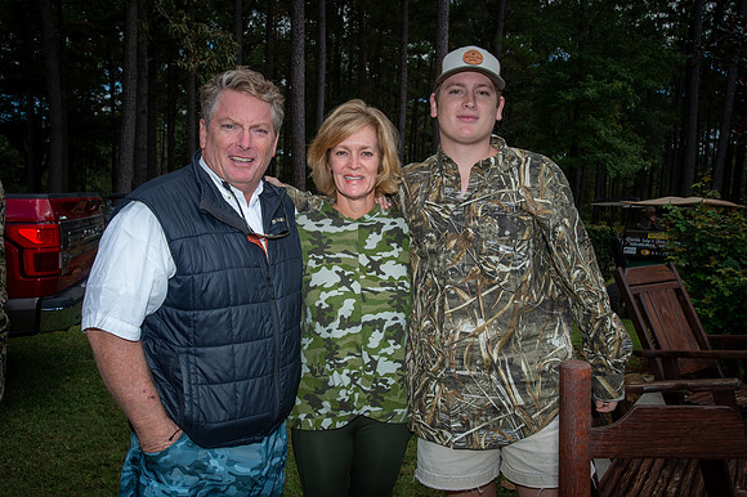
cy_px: 248
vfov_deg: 43.6
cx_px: 374
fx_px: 622
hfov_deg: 62.0
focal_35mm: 30
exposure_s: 1/250
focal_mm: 30
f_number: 10
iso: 200
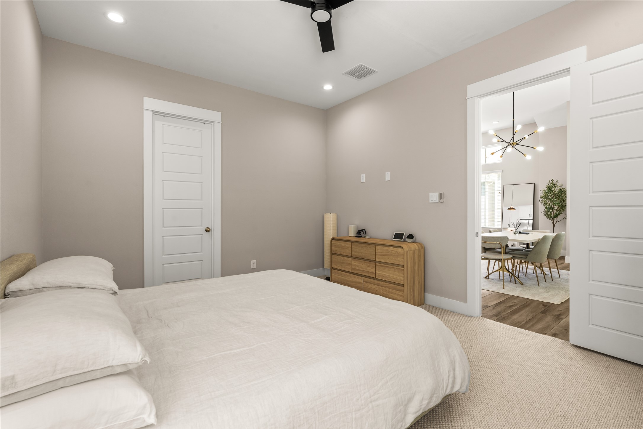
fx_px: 286
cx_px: 322
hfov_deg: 96.7
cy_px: 214
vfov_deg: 73.7
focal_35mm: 16
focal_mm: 16
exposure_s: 1/1.67
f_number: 9
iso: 200
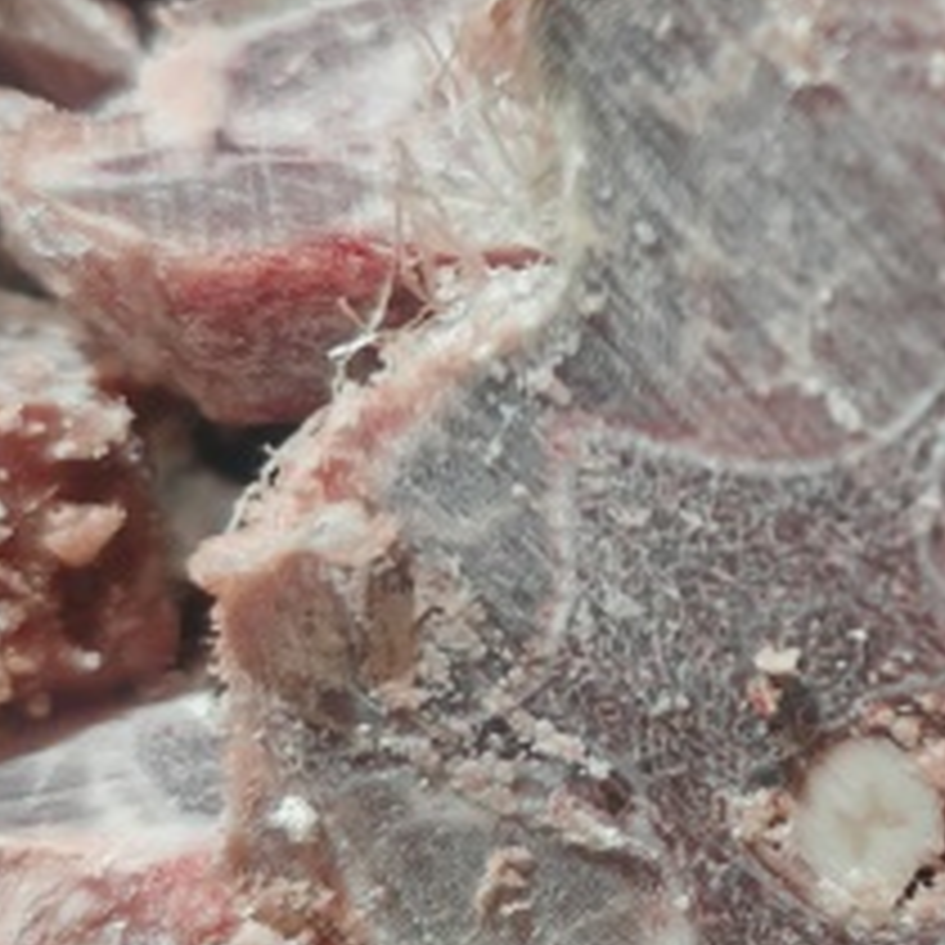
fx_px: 2811
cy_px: 369
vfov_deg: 19.1
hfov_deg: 17.9
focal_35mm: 91
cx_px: 1210
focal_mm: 7.62
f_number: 1.6
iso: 1000
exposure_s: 1/100
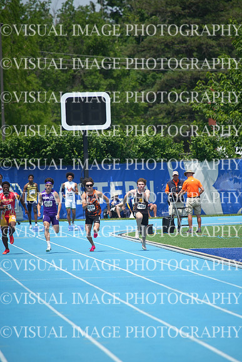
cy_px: 181
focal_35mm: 400
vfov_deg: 5.2
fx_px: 4031
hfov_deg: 3.4
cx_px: 121
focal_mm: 400
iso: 400
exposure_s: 1/1600
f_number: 5.6
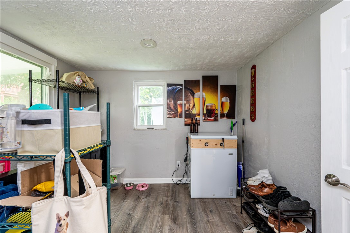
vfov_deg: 81.1
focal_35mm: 14
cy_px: 116
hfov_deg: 104.3
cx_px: 175
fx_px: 136
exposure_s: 1/15
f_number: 8
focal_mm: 14
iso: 4000
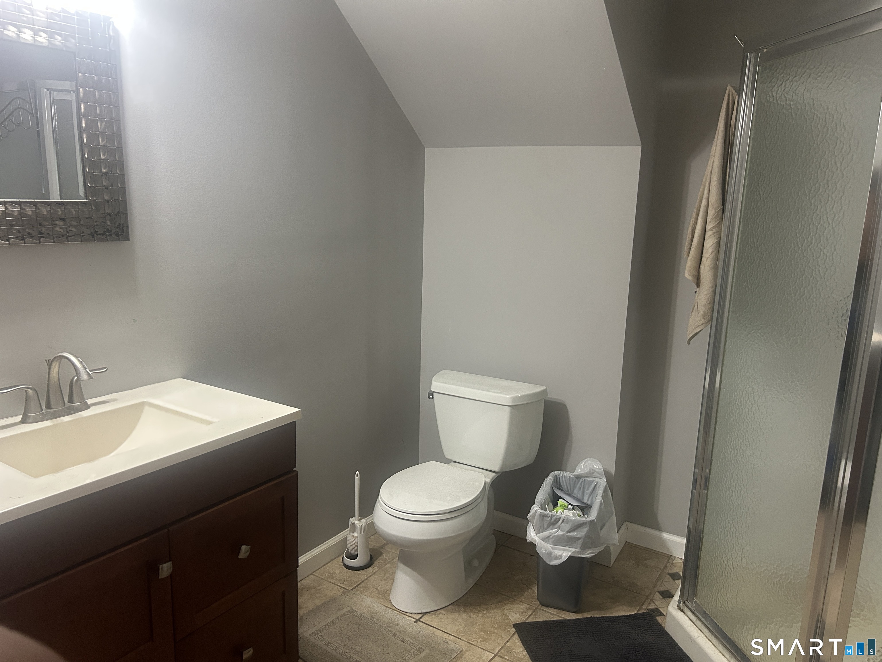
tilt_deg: -11.6
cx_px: 441
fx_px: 662
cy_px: 331
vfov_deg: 53.1
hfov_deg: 67.3
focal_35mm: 26
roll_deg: -2.1
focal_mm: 5.7
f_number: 1.5
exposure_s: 1/60
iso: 320
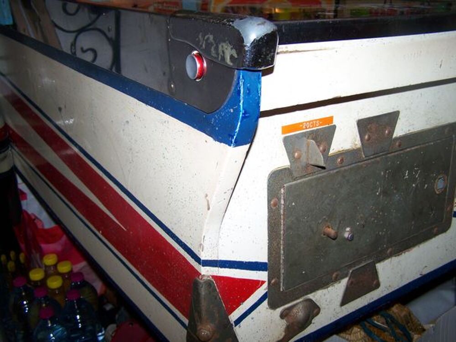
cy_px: 171
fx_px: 501
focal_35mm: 38
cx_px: 228
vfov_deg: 37.7
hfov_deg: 49.0
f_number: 2.8
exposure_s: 1/60
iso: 80
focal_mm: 6.3
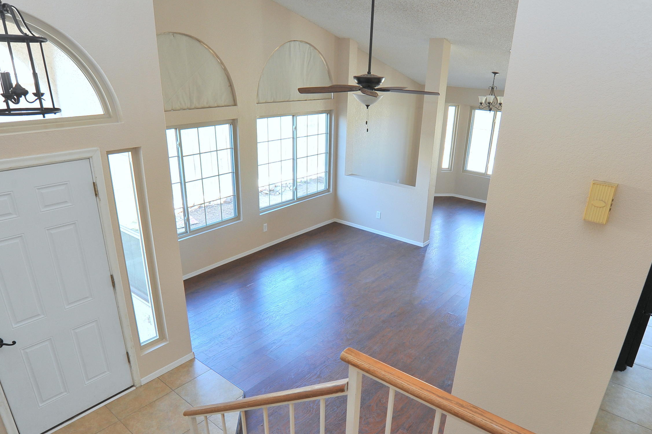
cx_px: 337
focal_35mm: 24
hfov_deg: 73.8
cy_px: 251
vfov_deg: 52.8
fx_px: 434
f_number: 7.1
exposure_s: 1/30
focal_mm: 18
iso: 800
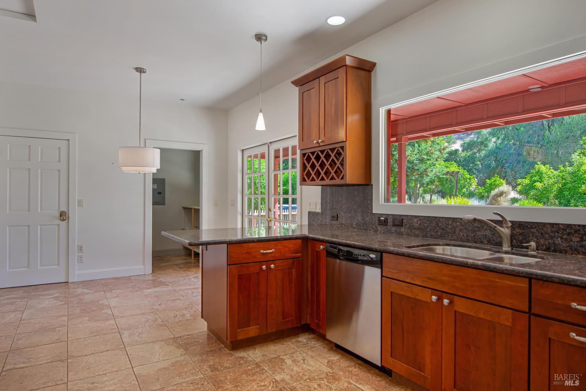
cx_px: 293
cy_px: 196
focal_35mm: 21
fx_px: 342
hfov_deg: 81.2
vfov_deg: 59.5
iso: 100
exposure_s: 1/25
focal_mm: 14
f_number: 2.8
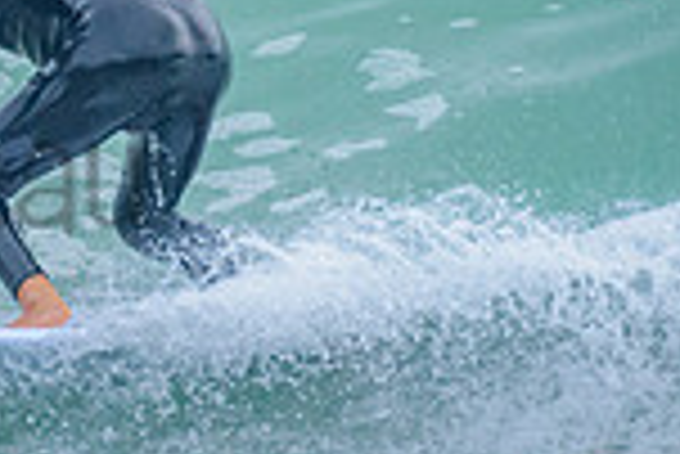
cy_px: -67
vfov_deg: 0.6
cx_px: -231
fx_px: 44544
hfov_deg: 0.9
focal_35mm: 2356
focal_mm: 500
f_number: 5.6
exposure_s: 1/2000
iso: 1000
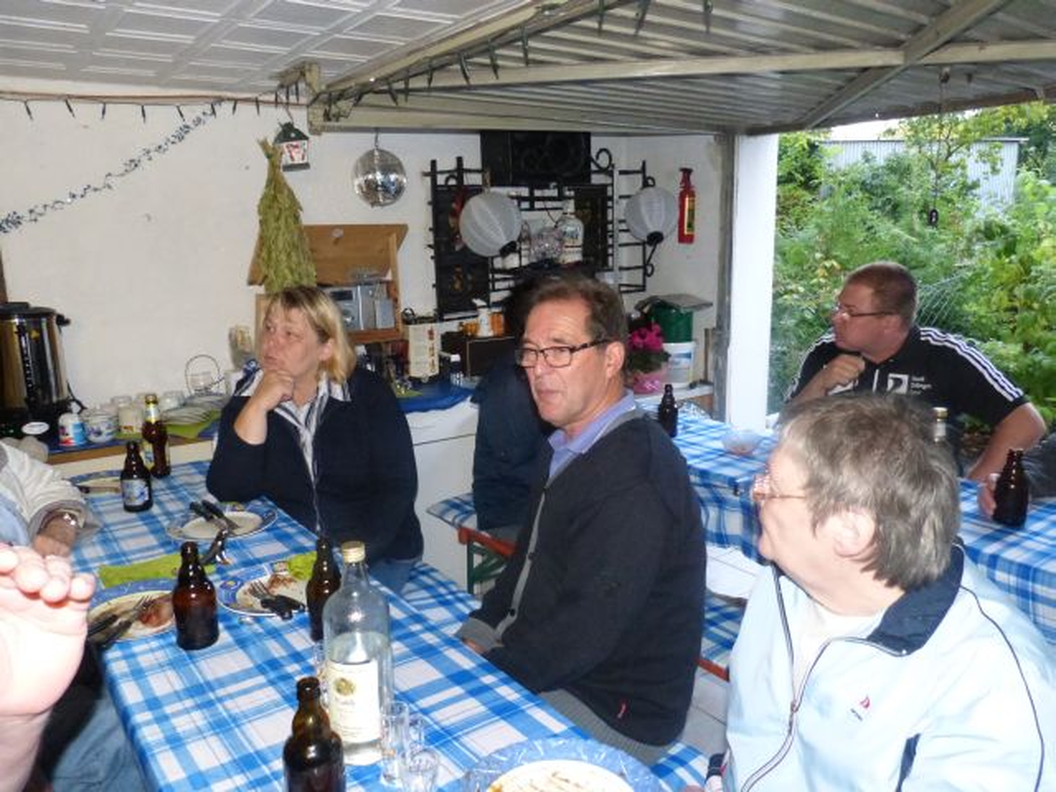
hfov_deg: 69.4
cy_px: 396
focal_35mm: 25
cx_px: 528
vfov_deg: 54.9
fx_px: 763
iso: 800
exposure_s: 1/60
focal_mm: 4.5
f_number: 2.8
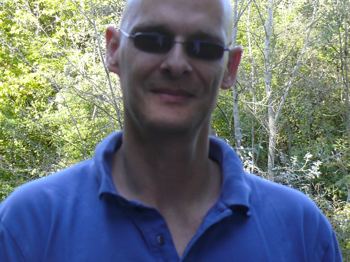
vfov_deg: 12.0
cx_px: 185
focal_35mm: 123
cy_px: 135
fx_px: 1243
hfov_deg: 16.0
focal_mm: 12.5
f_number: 3.2
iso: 100
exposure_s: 1/100
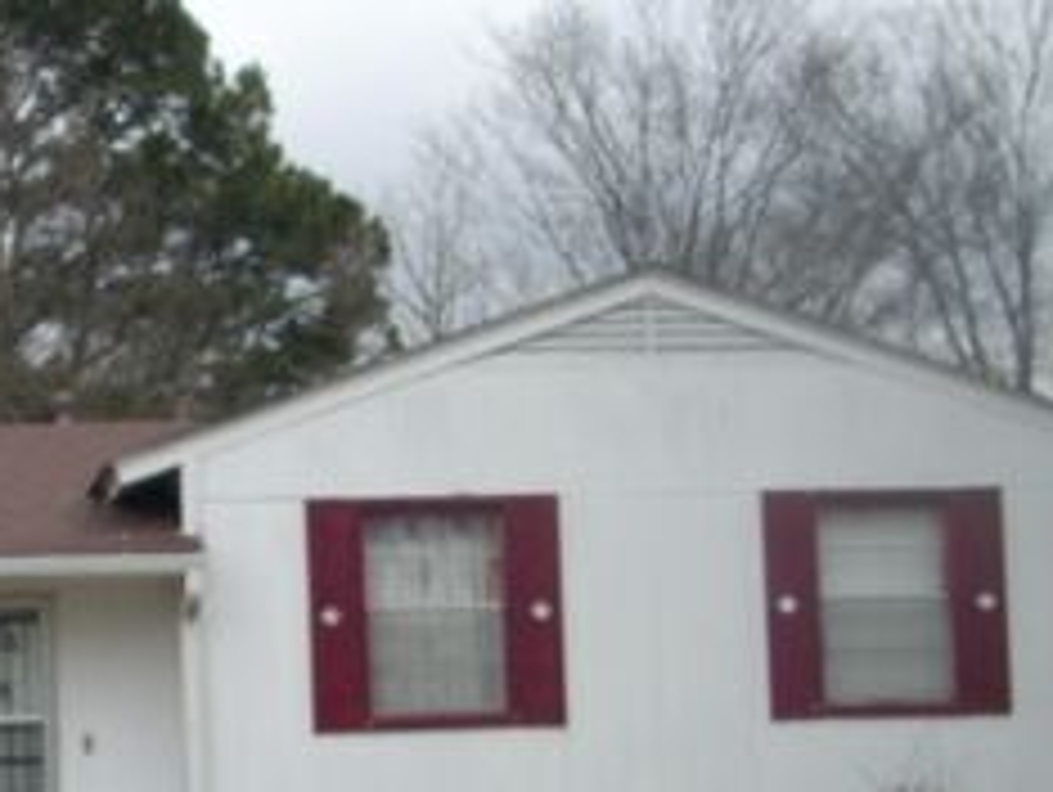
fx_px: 2406
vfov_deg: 18.5
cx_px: 22
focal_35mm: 79
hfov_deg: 23.7
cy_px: 664
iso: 64
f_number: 2.8
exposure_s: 1/220
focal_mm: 6.2
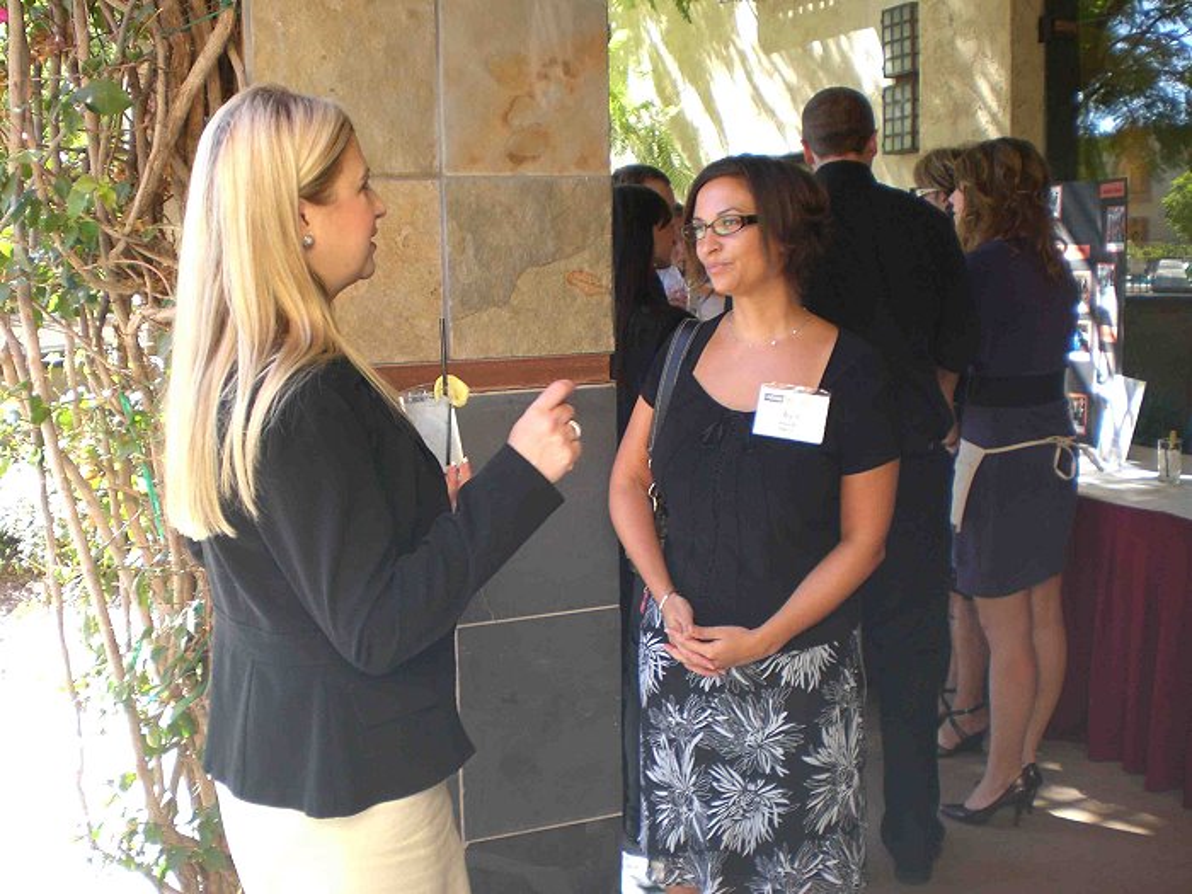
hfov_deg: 49.0
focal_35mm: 38
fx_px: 1309
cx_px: 596
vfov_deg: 37.7
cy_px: 447
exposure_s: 1/100
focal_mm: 6.3
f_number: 3.1
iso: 100
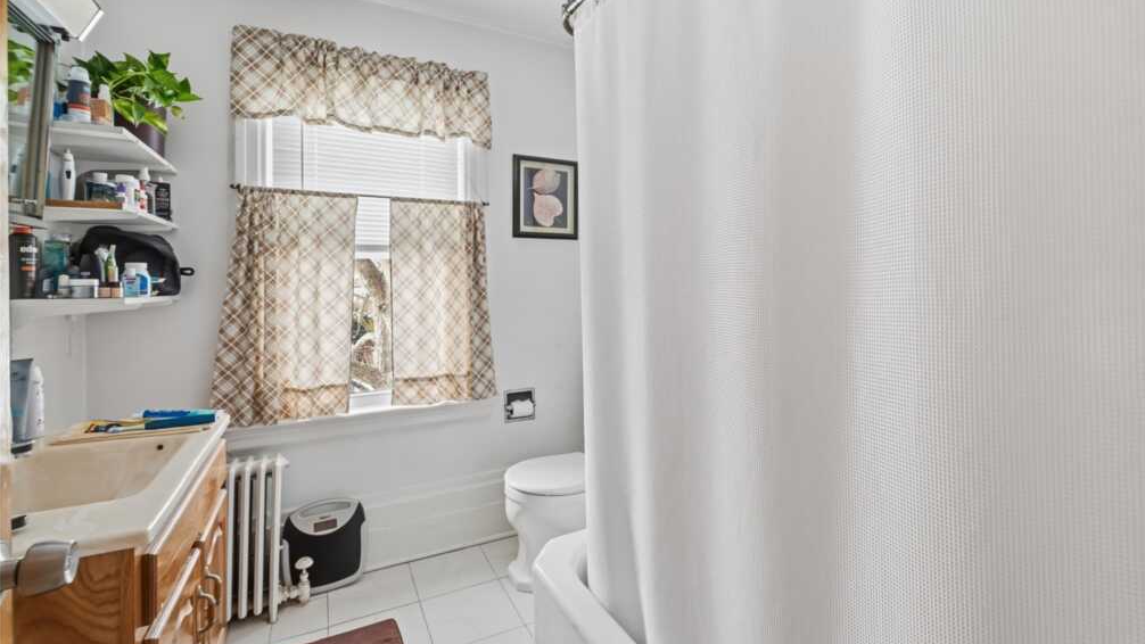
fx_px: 486
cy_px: 277
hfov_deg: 99.4
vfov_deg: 66.8
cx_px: 582
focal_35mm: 16
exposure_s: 1.3
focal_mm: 10
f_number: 8
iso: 320
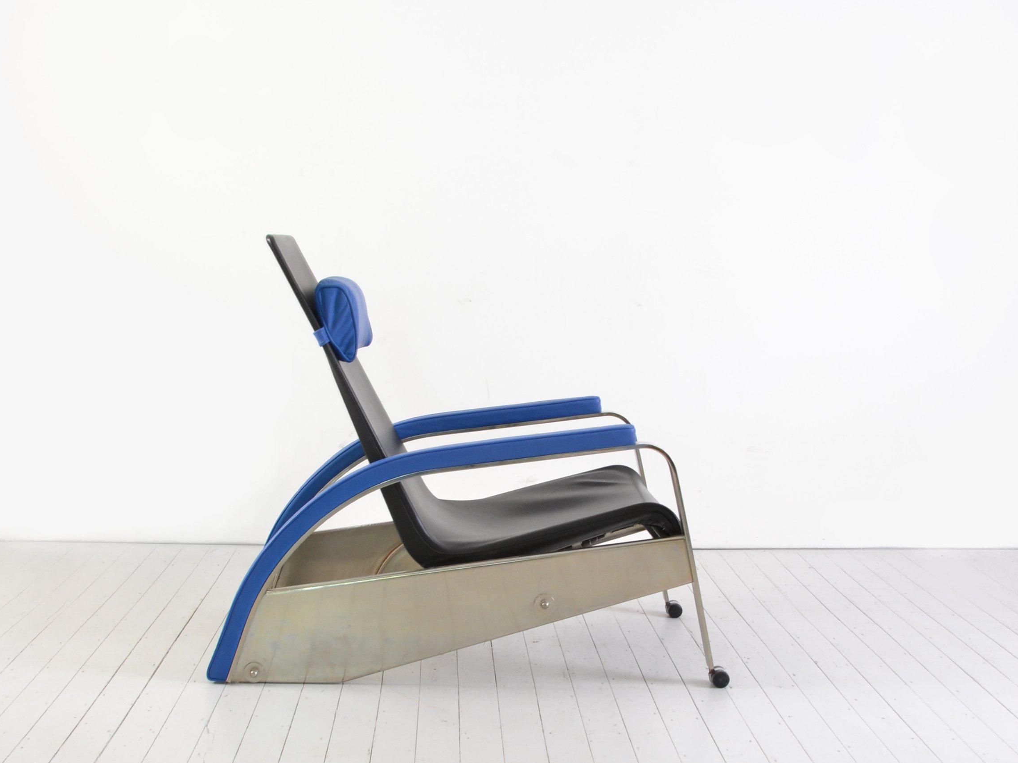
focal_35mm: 48
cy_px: 491
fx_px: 1412
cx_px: 508
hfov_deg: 39.7
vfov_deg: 30.1
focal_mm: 22
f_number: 7.1
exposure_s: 1/10
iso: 400
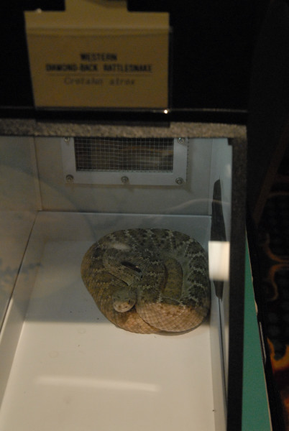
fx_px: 576
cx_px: 144
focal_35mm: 48
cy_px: 216
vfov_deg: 41.1
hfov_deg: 28.2
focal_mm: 32
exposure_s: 1/90
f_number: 5
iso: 1600
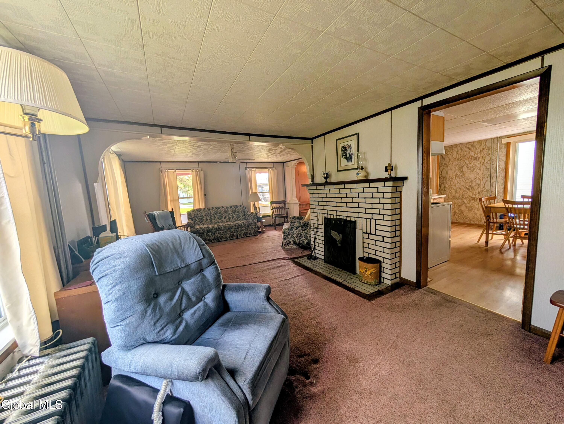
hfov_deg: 110.5
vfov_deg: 94.6
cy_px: 212
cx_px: 282
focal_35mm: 12
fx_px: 196
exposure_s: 1/85.8
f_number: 1.7
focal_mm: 2.02
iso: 51
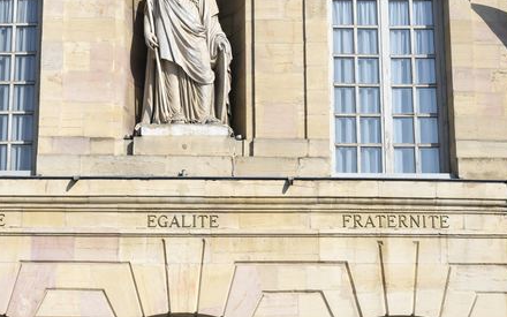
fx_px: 1147
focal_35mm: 83
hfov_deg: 24.9
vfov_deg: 15.6
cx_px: 191
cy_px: 260
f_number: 11
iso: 100
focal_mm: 35
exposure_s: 1/800
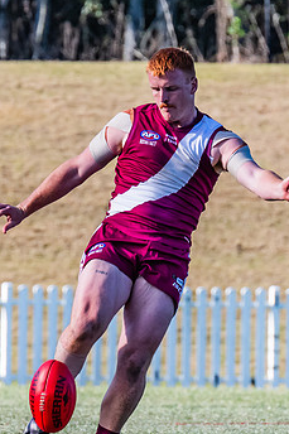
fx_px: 16368
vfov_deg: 1.5
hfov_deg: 1.0
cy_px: 276
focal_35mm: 1358
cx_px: 171
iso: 800
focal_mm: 420
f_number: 13
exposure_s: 1/640
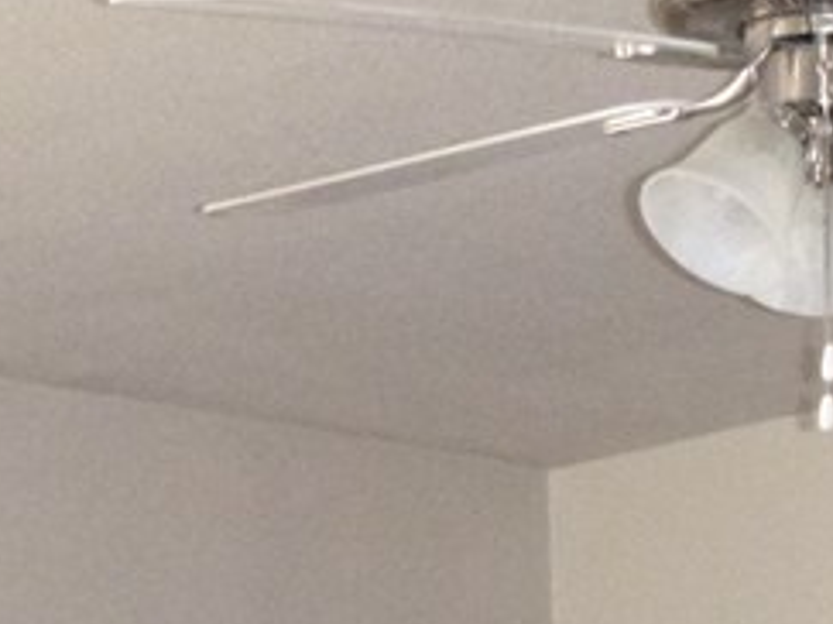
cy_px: 1173
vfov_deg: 11.8
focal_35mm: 114
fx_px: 2742
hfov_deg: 16.4
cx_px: 1042
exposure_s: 1/60
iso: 800
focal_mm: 4.8
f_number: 4
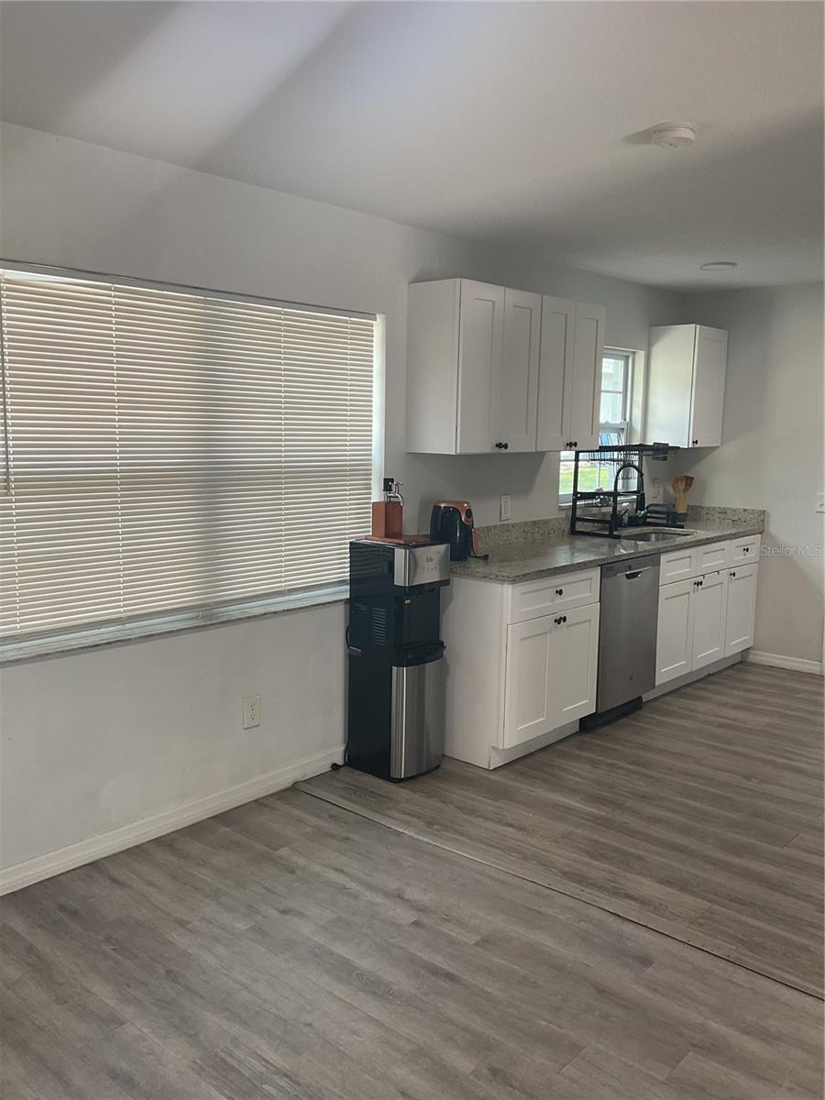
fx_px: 922
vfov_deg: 61.7
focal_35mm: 29
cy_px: 550
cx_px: 412
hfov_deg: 48.2
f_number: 1.8
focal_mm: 3
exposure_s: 1/60
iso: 32
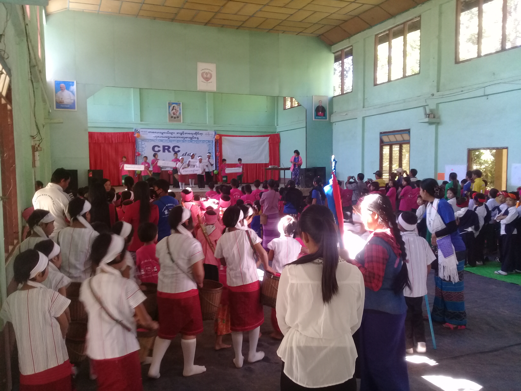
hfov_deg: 58.4
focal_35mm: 31
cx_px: 260
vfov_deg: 45.4
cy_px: 196
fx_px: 467
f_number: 2.2
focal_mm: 3.3
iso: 100
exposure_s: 1/33
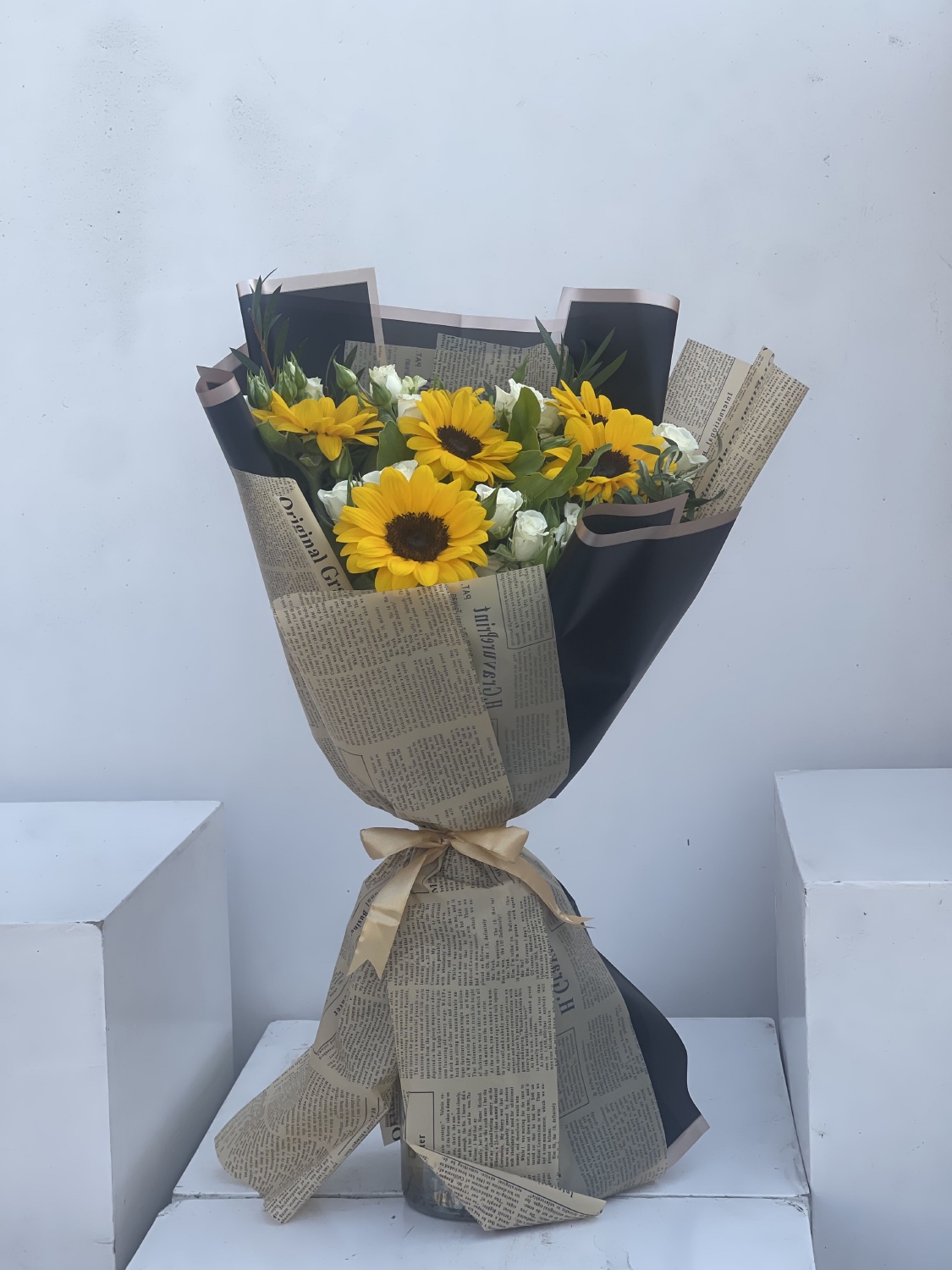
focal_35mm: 64
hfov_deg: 22.9
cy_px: 635
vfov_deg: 30.3
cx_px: 476
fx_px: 2347
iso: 20
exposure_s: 1/421
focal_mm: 7.5
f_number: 2.2
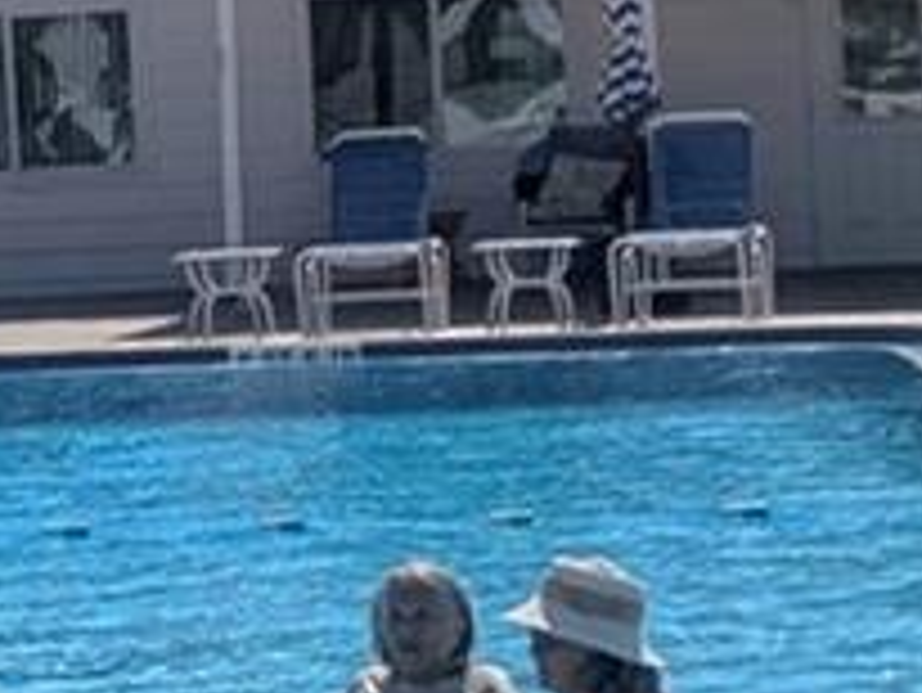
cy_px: 135
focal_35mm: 187
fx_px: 4984
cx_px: -63
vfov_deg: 7.9
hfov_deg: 10.5
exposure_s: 1/3378
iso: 21
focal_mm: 6.9
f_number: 1.68
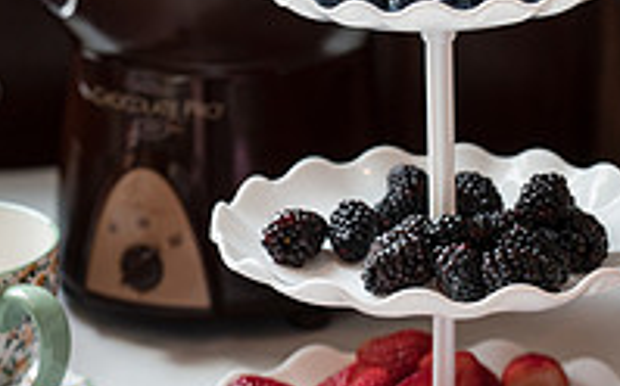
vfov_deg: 10.2
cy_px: -47
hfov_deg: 16.5
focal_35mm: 127
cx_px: 333
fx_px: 2144
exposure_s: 1/250
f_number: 4
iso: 800
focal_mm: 55
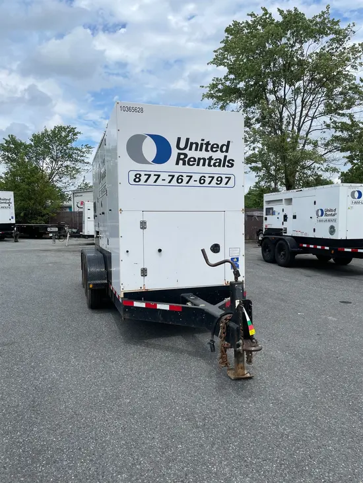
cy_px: 242
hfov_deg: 53.1
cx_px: 182
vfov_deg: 67.3
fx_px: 363
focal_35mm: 26
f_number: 1.6
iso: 32
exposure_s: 1/4000
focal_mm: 4.2
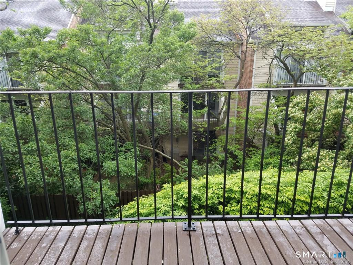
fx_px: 265
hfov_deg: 67.3
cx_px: 176
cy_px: 132
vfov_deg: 53.1
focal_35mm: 26
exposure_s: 1/120
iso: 80
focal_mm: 4.2
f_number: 1.7
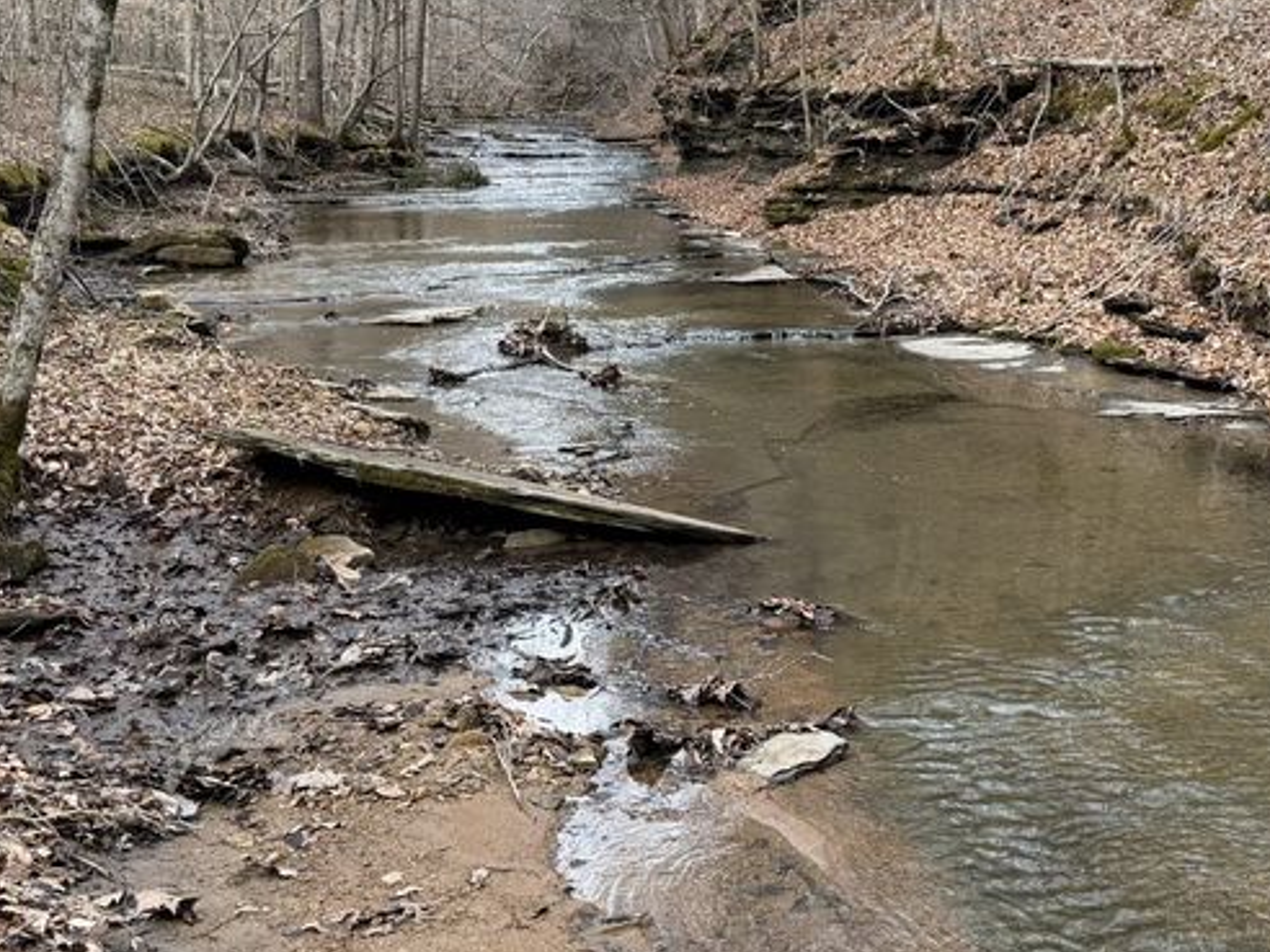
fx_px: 1834
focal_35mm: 50
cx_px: 978
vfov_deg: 29.0
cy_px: 390
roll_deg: -0.2
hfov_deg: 37.1
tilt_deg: -8.4
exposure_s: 1/1060
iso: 100
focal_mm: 6.76
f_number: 1.78
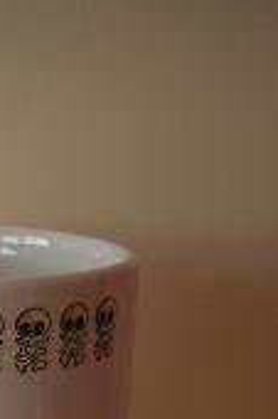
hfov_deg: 14.8
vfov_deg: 21.9
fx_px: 1021
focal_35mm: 88
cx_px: -86
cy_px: 466
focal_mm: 4.7
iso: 50
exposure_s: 1/58.7
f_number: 2.6
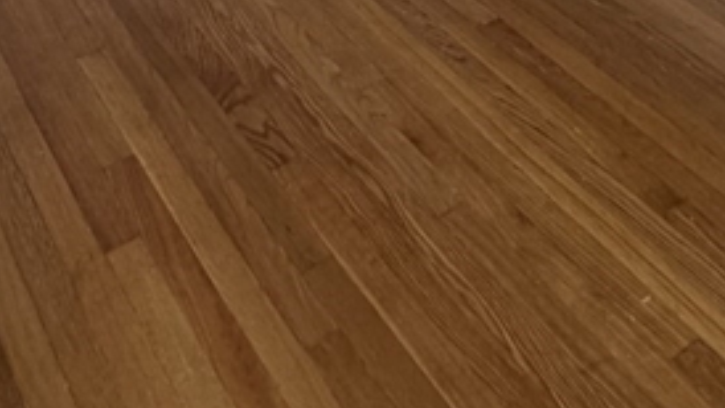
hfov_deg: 36.5
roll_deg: +1.8
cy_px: -556
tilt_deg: -6.6
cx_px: 429
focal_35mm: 57
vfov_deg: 14.4
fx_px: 1096
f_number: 2.2
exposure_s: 1/121
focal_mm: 2.22
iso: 200
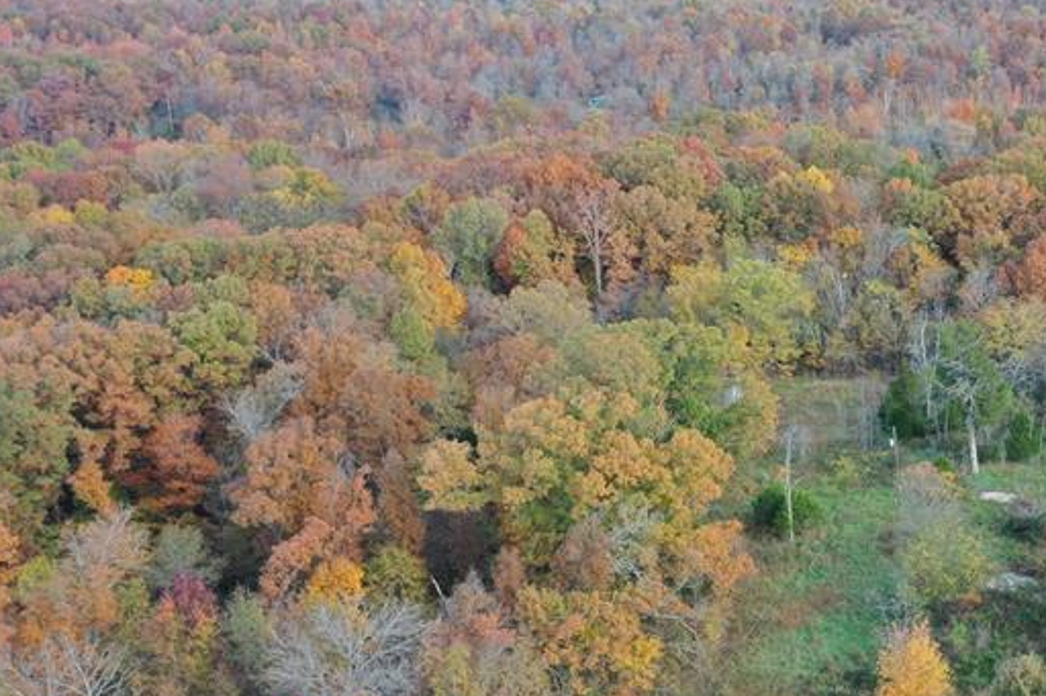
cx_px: 958
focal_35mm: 56
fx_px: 1626
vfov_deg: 24.2
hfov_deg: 33.6
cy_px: 369
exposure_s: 1/80
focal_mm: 10.26
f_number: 3.5
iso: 100
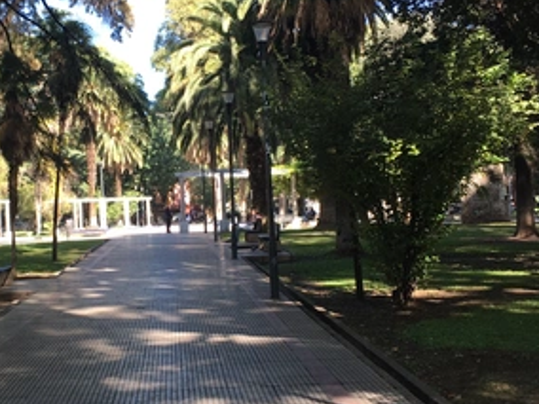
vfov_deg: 32.2
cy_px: 193
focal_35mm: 45
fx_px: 701
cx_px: 137
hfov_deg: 40.9
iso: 25
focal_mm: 4.15
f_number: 2.2
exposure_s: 1/191
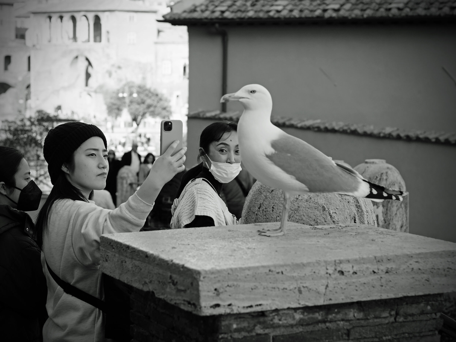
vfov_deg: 16.4
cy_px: 171
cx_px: 228
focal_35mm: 90
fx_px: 1186
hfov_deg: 21.8
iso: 200
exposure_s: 1/640
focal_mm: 45
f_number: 4
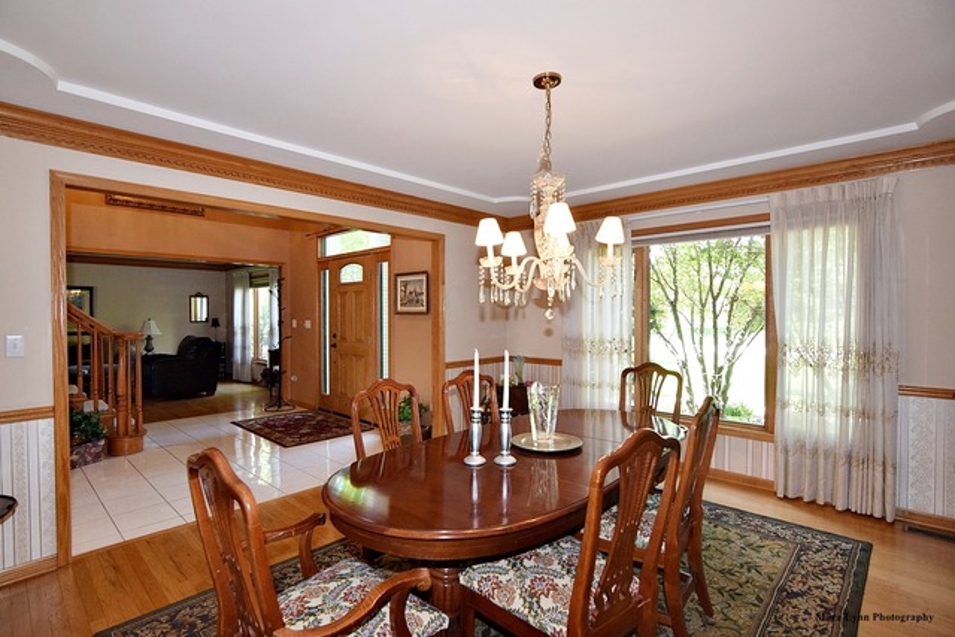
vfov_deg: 72.1
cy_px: 318
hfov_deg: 95.0
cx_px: 478
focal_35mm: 16
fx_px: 438
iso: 800
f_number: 5.6
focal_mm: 11
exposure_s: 1/125
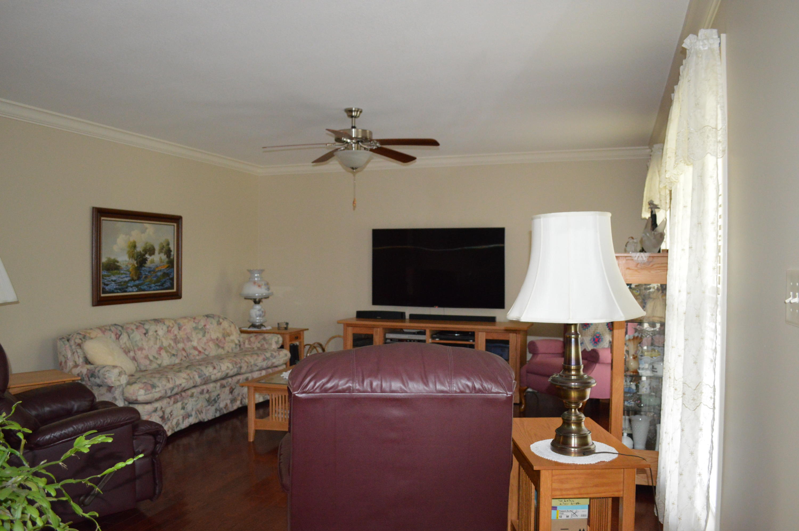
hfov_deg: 67.4
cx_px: 400
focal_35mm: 27
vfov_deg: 47.8
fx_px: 599
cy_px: 266
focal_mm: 18
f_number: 3.5
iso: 2000
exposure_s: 1/60
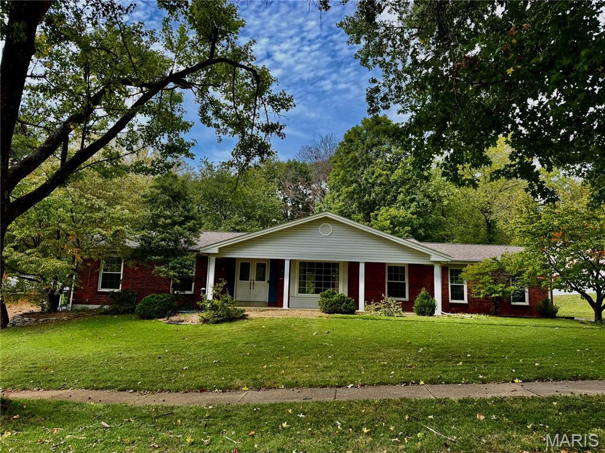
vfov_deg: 56.8
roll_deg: -1.1
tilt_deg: +8.1
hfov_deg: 71.6
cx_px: 302
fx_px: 419
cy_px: 226
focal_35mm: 24
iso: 100
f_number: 1.78
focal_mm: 6.76
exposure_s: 1/1901
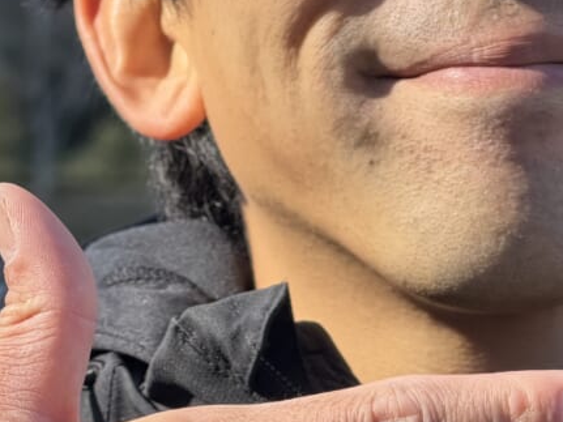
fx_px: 4829
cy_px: 140
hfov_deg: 6.6
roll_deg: -0.9
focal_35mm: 297
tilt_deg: +0.0
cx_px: 647
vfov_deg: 5.0
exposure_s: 1/388
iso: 50
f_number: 2.8
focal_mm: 16.89
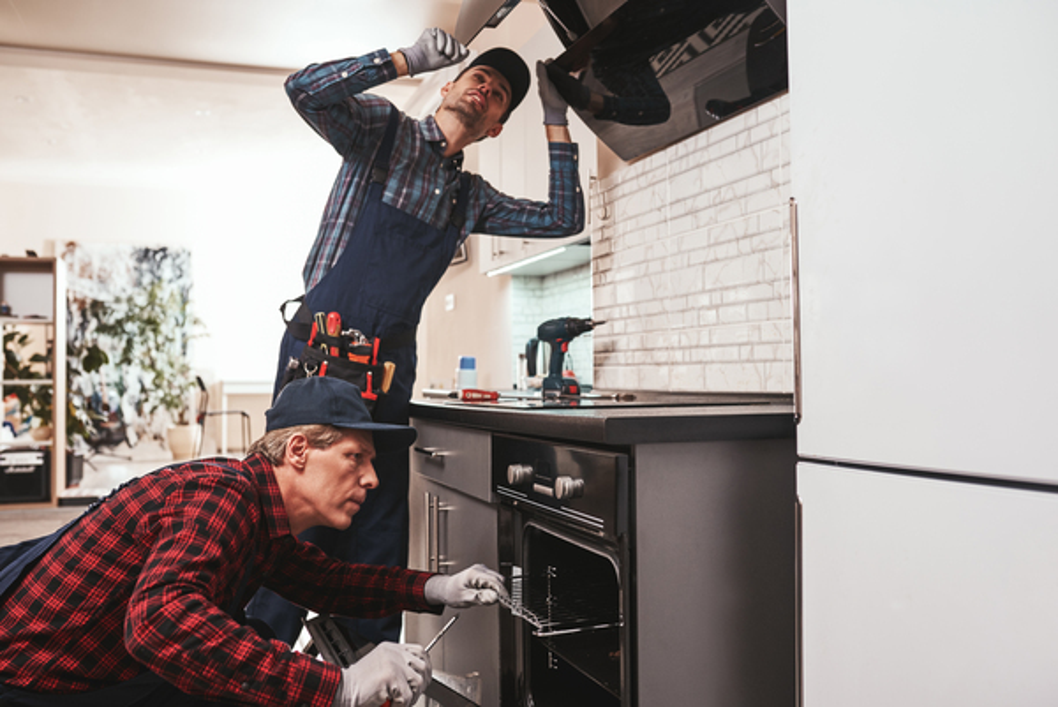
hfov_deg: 54.4
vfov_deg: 37.9
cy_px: 354
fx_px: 1029
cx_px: 529
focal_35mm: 35
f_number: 4
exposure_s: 1/100
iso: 320
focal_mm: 35
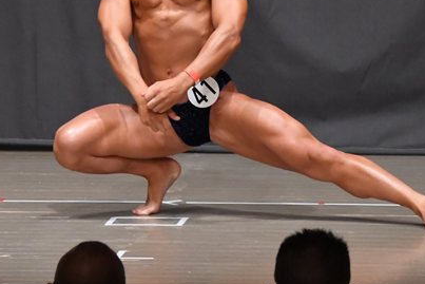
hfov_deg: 4.0
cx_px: 198
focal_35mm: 519
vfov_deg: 2.7
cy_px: 20
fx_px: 6129
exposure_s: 1/400
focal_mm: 180
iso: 6400
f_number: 5.6
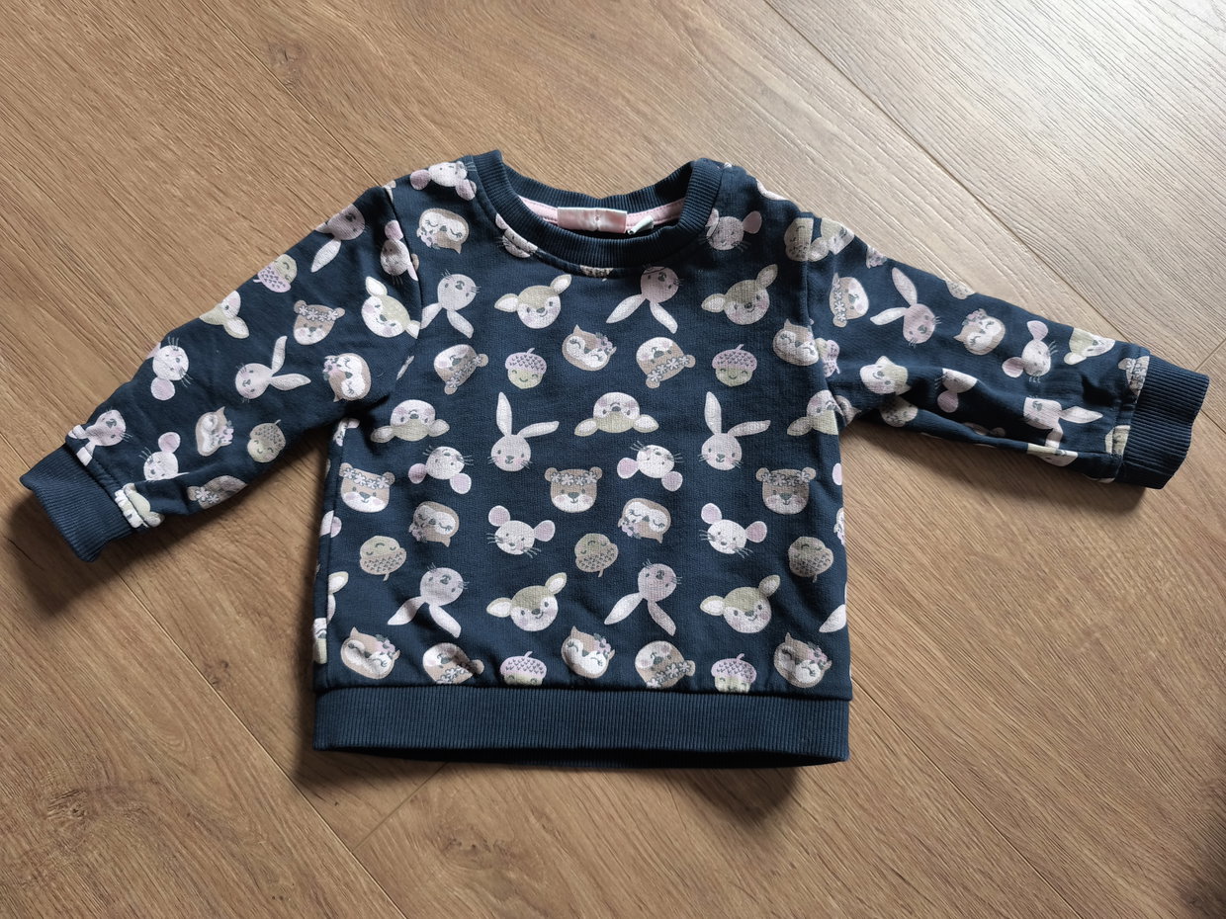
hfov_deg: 73.9
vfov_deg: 58.9
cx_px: 613
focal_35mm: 23
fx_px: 815
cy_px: 460
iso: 320
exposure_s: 1/50
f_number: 1.6
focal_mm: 6.57
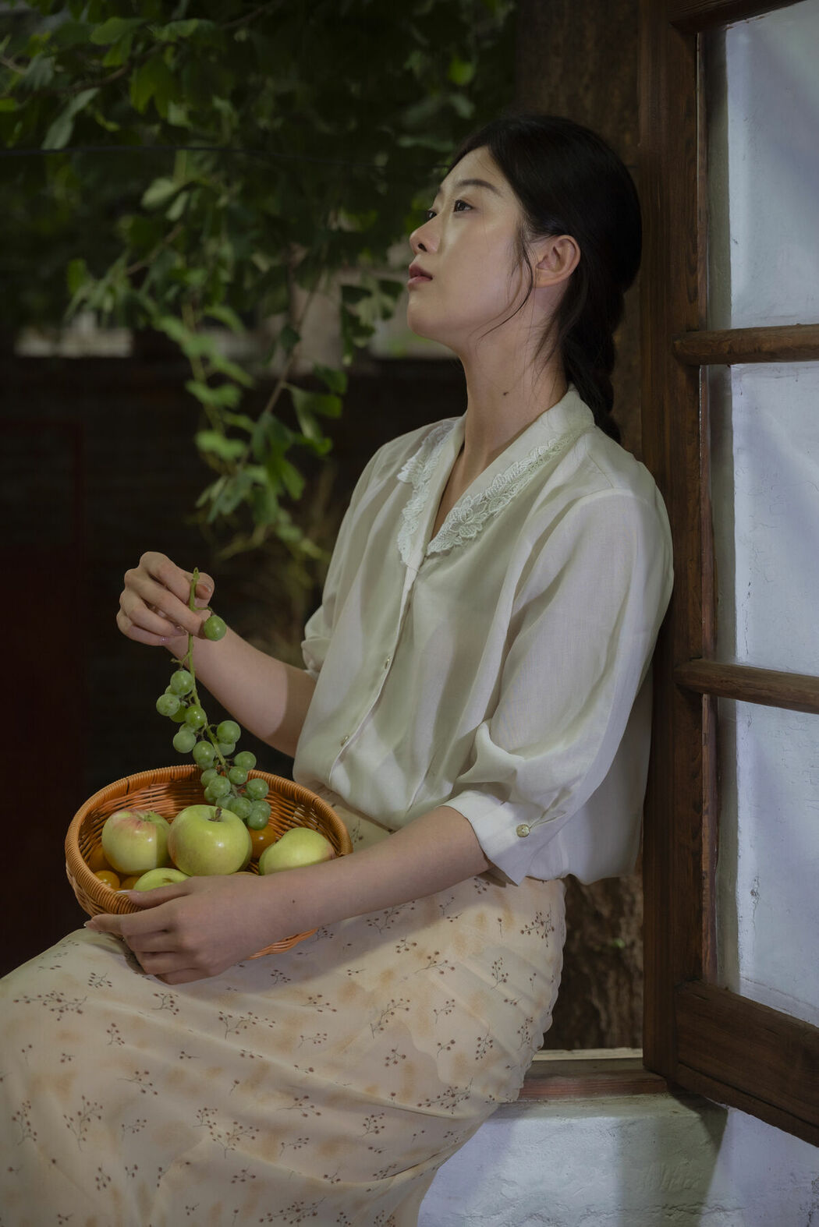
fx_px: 2422
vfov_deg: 28.4
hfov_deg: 19.2
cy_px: 614
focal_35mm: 71
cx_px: 410
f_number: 4
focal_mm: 71
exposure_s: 1/125
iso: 500
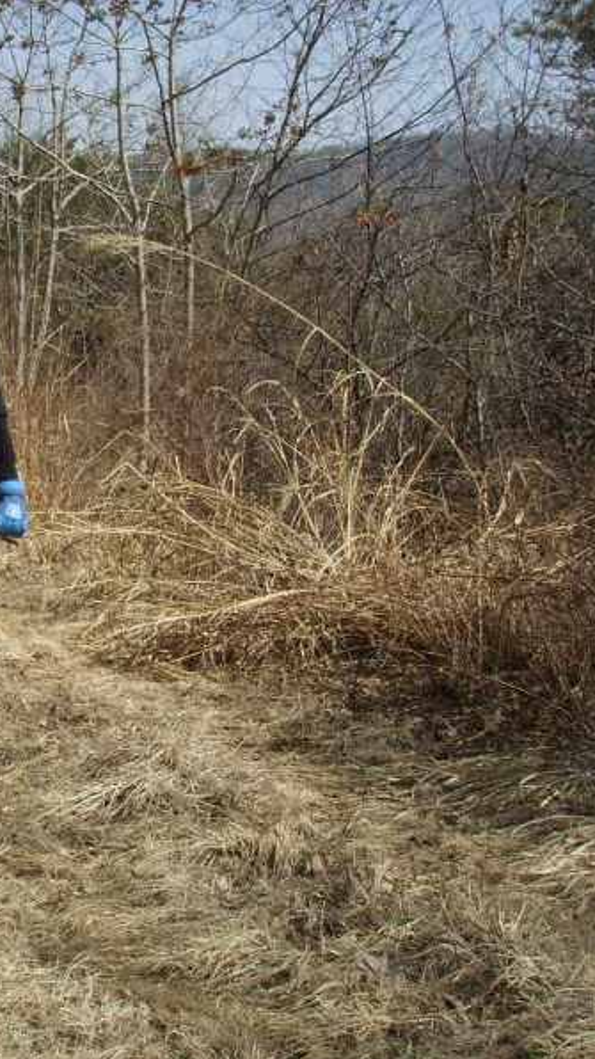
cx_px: -69
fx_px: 1600
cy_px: 531
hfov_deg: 20.1
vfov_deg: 36.6
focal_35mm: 57
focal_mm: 6.6
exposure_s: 1/250
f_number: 6.3
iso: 50
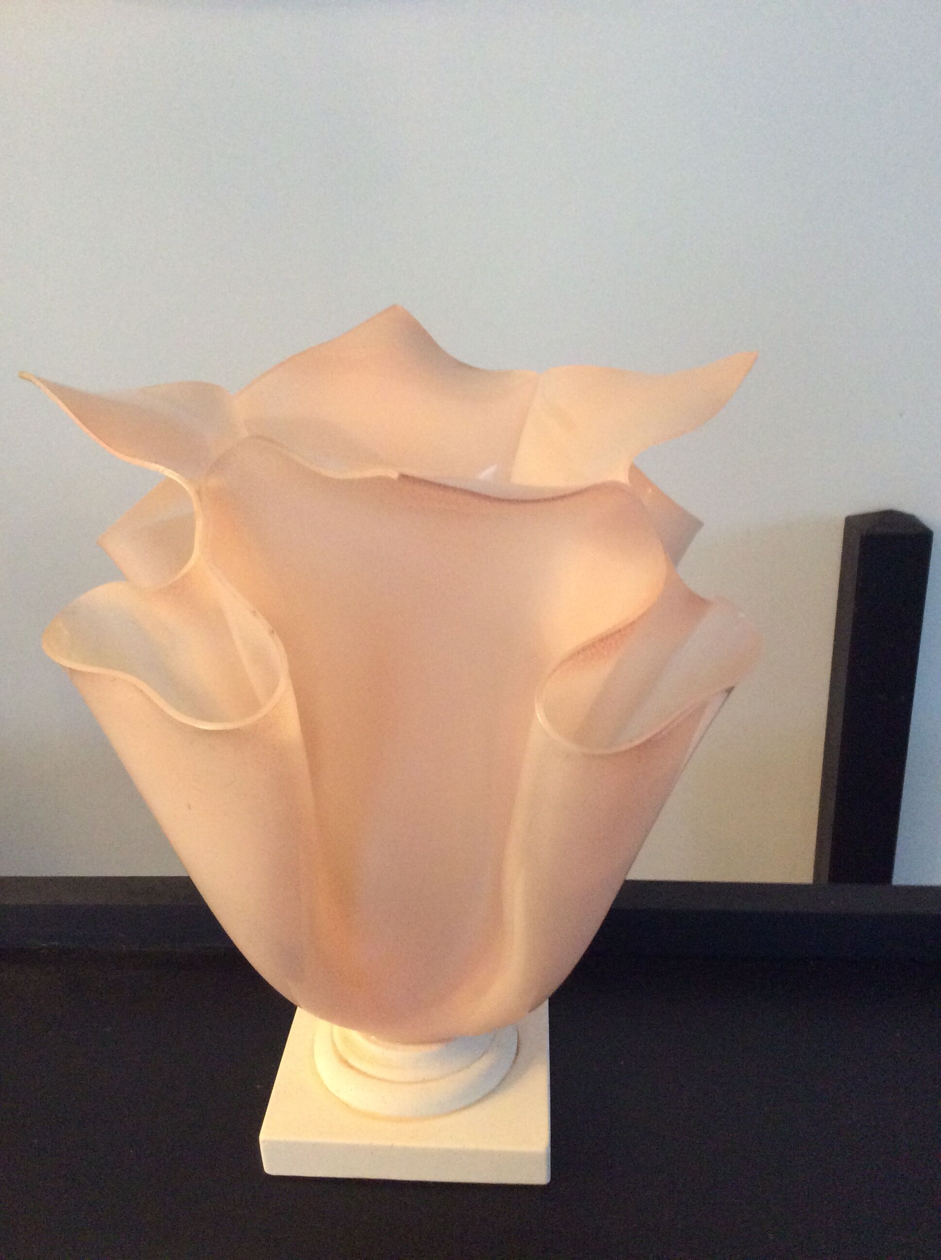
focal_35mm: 32
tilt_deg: -19.7
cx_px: 470
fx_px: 1163
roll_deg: +2.1
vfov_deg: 56.9
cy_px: 630
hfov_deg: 44.1
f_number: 2.4
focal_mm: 3.3
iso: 250
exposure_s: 1/17
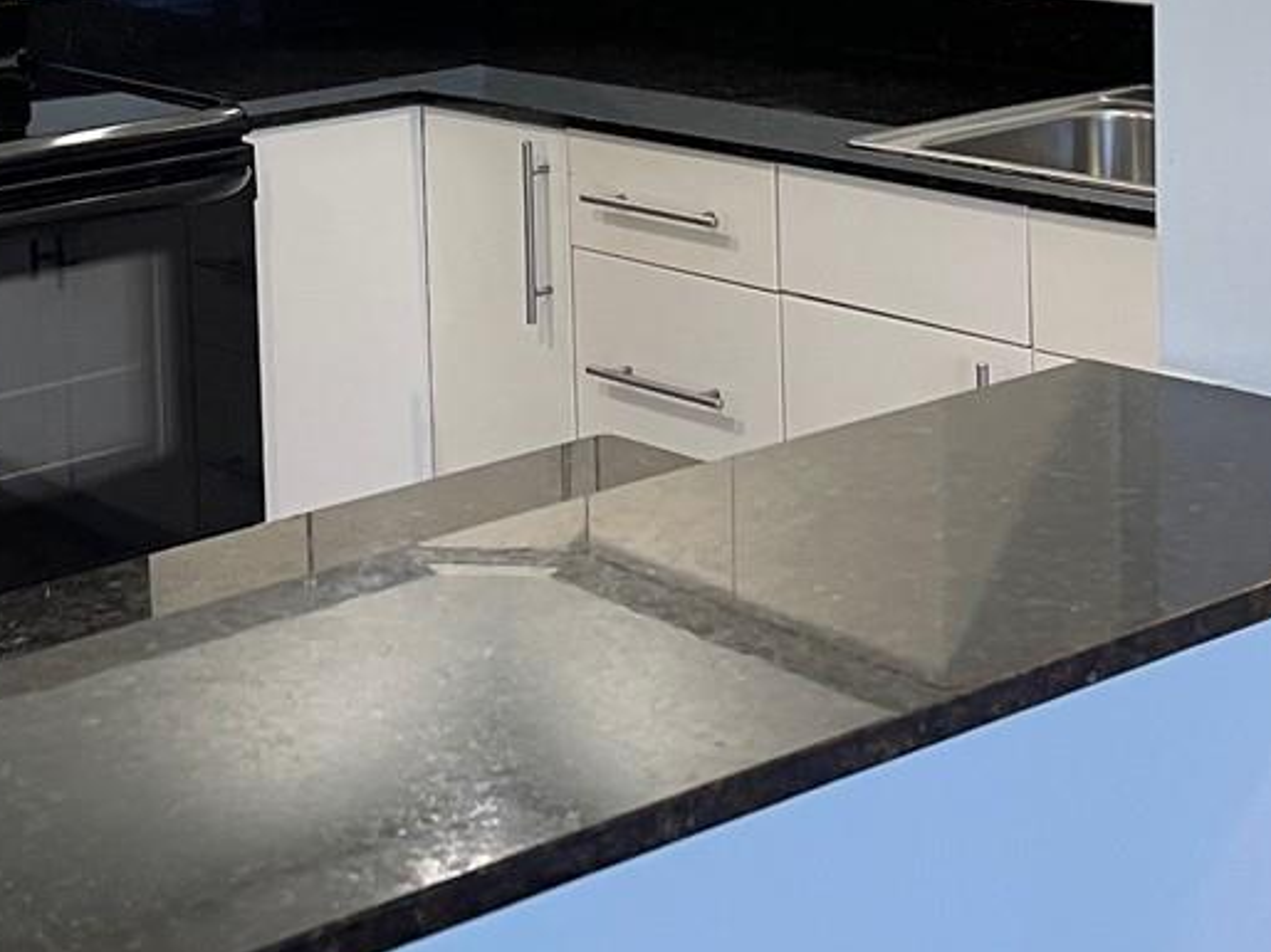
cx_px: 398
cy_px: -72
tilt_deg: -7.4
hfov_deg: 24.0
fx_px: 2973
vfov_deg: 17.6
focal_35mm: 81
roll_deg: +2.8
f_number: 1.6
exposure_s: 1/60
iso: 80
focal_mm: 4.2
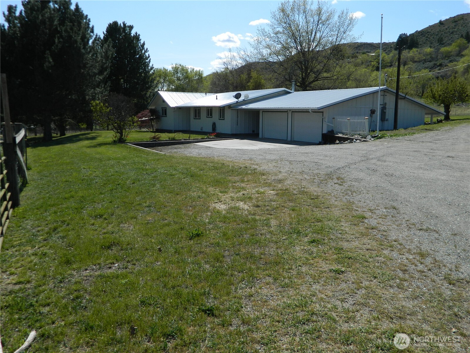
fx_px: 421
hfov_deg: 58.4
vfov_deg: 45.4
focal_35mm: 31
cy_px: 176
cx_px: 235
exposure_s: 1/200
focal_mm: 5.6
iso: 80
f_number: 9.1
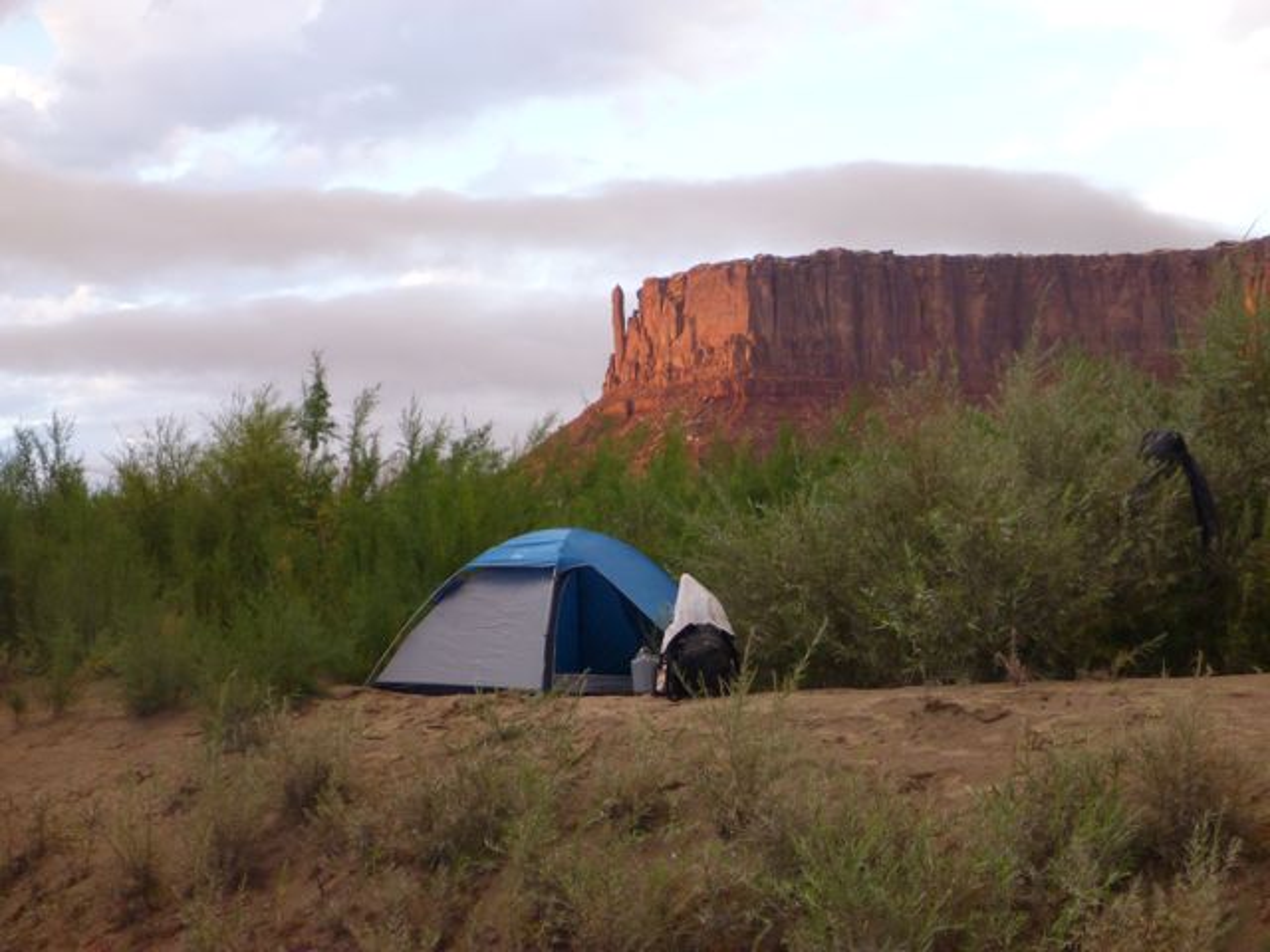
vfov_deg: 25.2
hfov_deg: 33.2
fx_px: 2128
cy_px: 476
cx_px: 635
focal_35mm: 58
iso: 250
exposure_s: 1/50
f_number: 5
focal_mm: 10.4
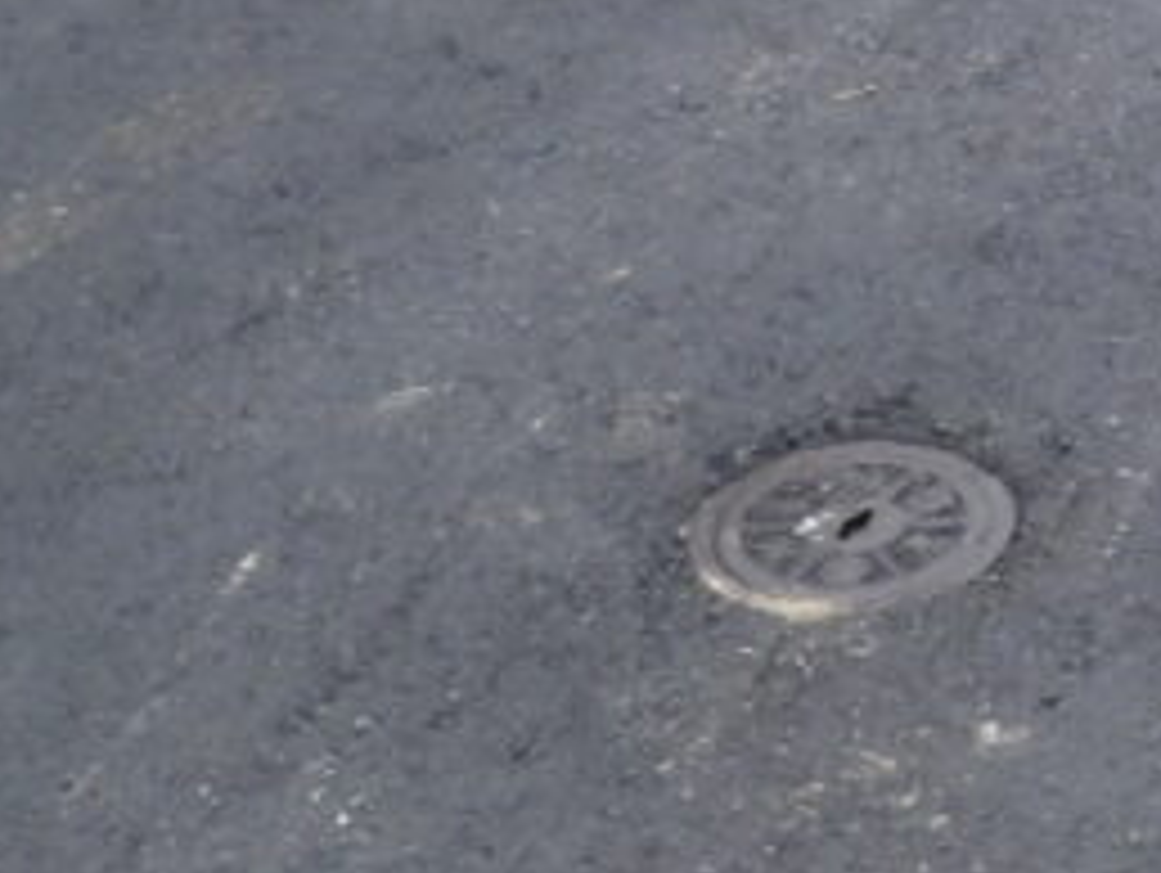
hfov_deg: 15.6
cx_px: 1976
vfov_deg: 13.0
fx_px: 3726
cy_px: -162
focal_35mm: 111
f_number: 3.5
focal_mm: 5
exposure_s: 1/60
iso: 80
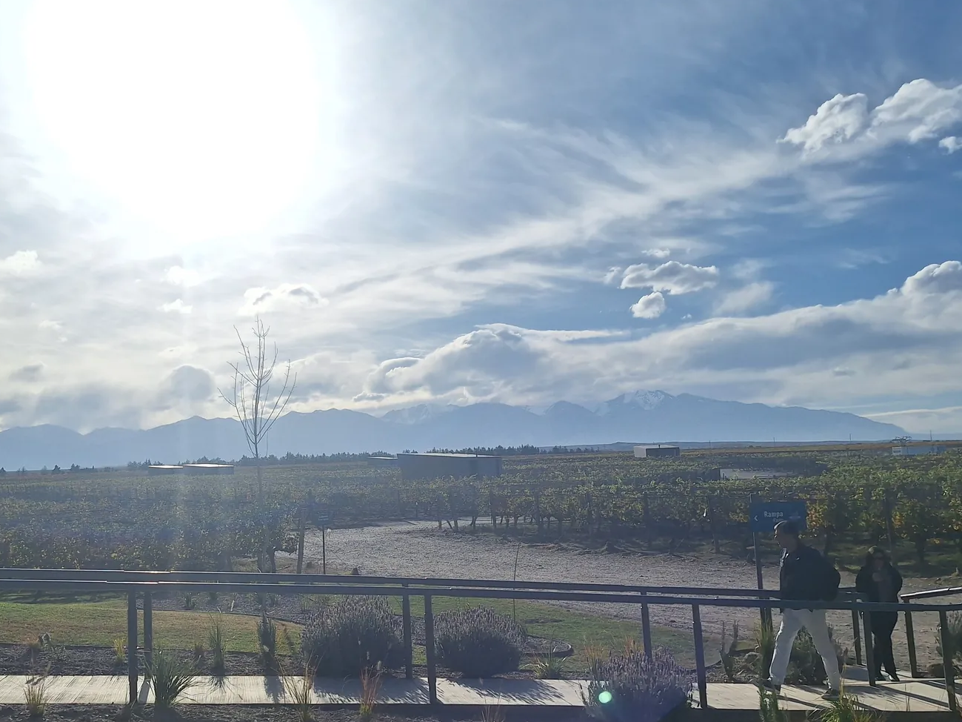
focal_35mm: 34
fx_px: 945
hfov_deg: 53.5
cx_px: 380
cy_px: 375
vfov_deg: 41.8
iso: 40
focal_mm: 5.54
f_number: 1.8
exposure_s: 1/11236
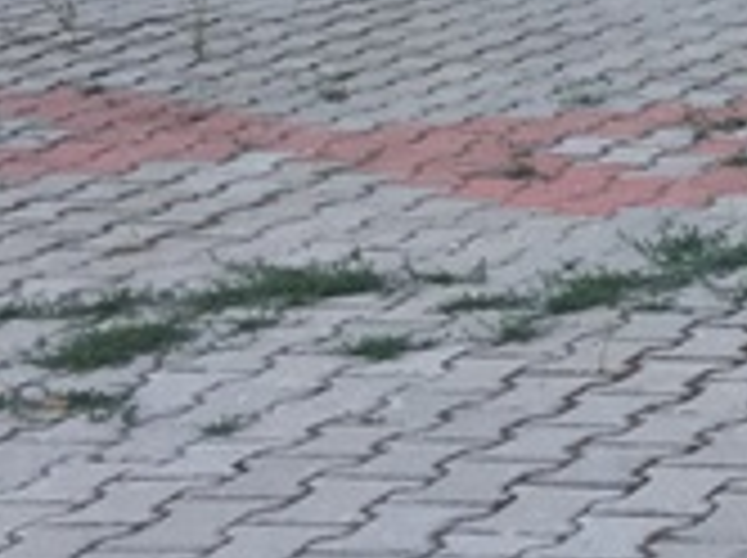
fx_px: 3857
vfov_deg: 8.1
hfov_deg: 9.1
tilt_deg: +1.4
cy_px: -360
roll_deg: -0.2
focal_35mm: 179
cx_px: 2156
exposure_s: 1/131
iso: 25
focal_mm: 4.15
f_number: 2.2
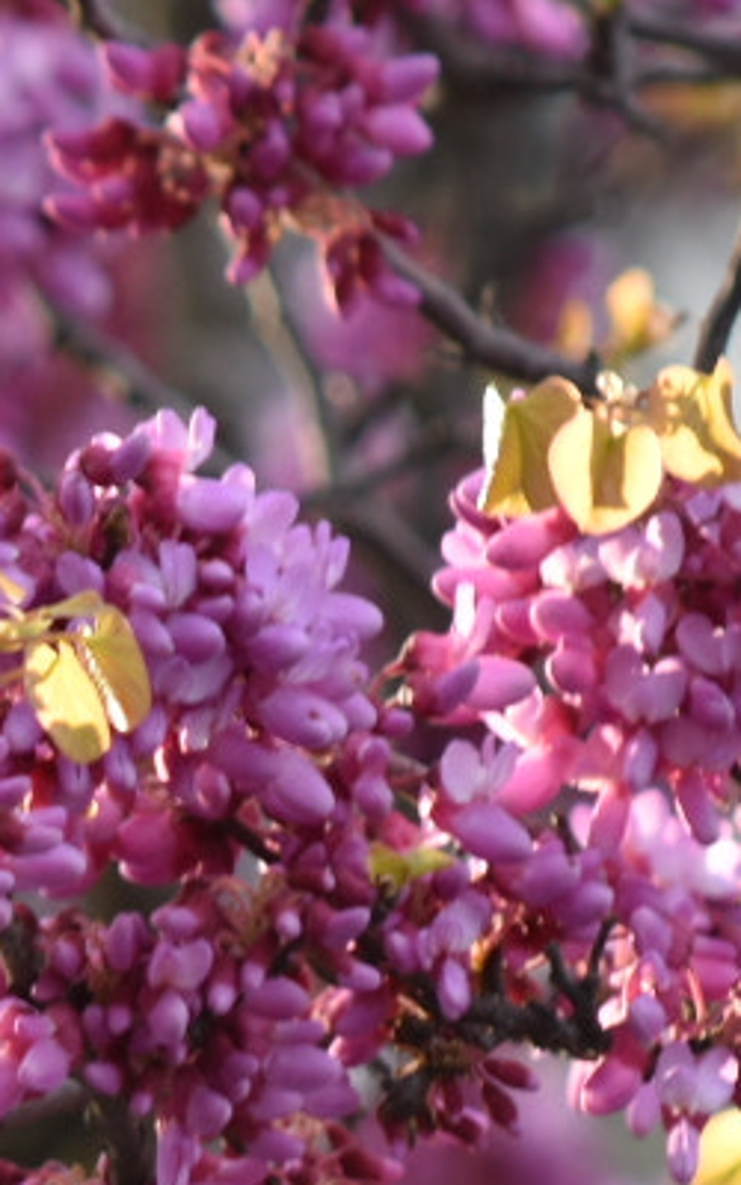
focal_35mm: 1733
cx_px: -169
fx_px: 55996
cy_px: 1312
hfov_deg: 0.8
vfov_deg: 1.2
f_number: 5.6
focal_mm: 280
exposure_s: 1/50
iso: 100
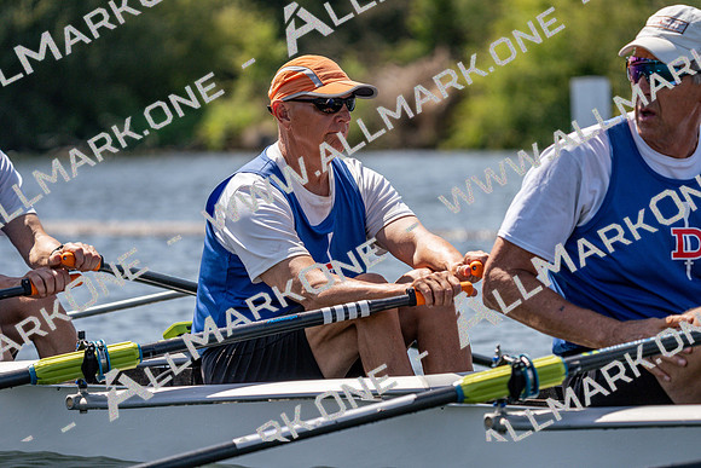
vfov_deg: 5.1
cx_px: 350
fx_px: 5258
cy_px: 234
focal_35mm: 270
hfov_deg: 7.6
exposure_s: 1/2000
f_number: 5.6
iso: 320
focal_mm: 270
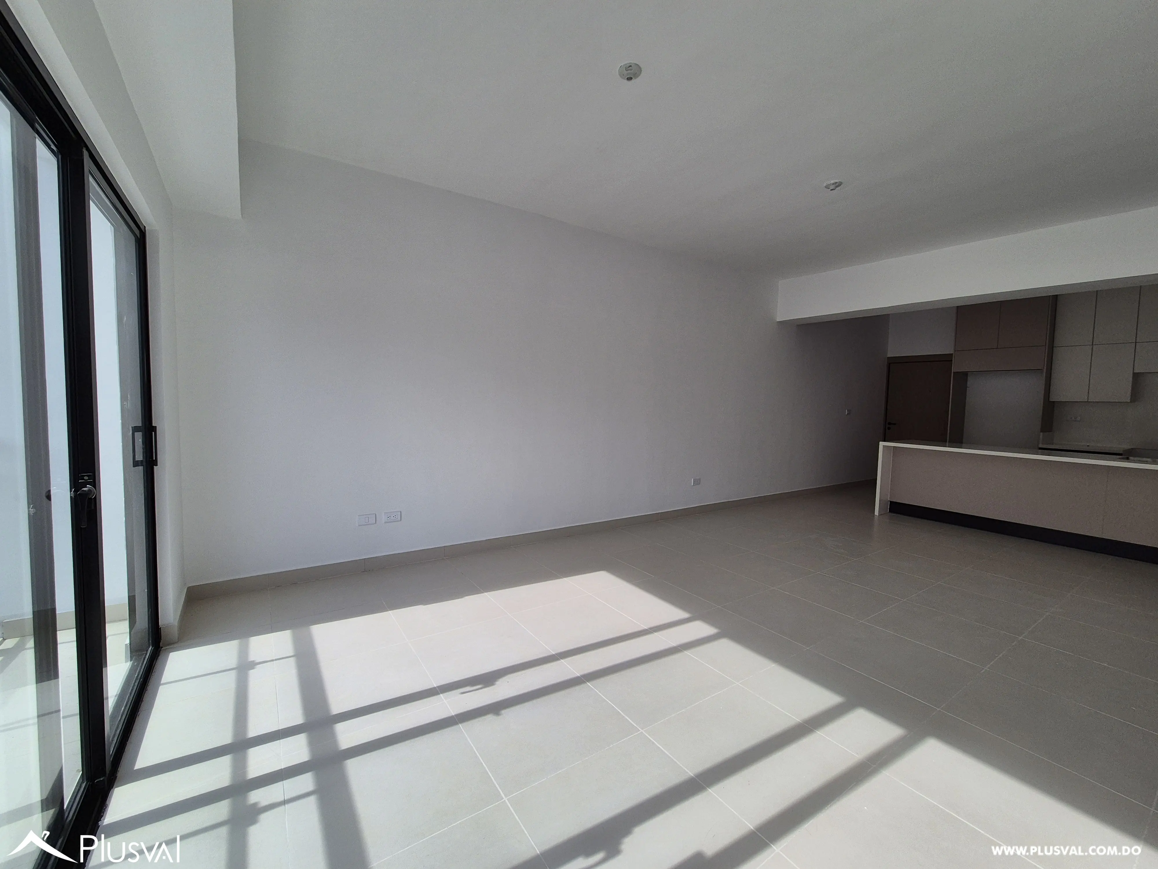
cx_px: 579
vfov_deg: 89.9
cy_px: 434
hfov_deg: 106.2
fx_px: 435
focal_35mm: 13
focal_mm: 2.2
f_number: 2.2
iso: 50
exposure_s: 1/1512
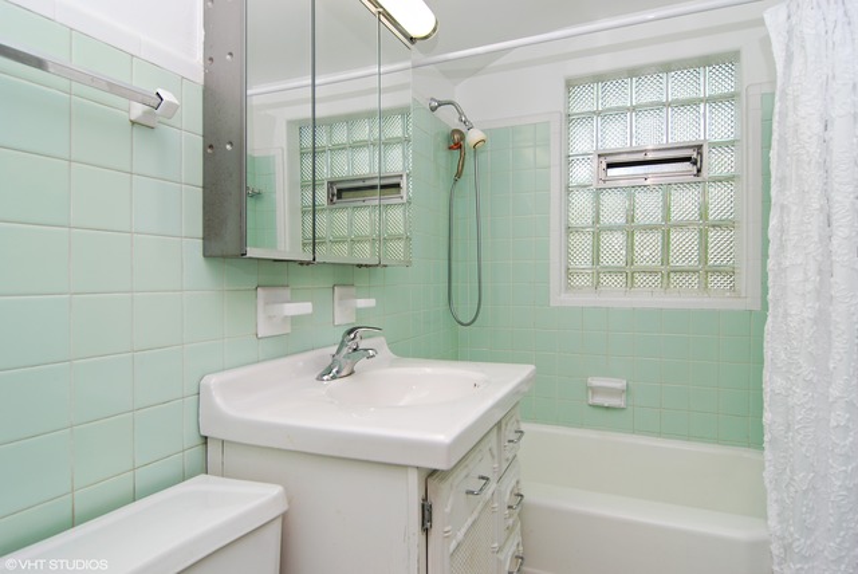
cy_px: 287
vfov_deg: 59.6
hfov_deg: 81.2
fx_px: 501
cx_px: 429
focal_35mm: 21
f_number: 5.6
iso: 100
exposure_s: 1/13
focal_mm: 14
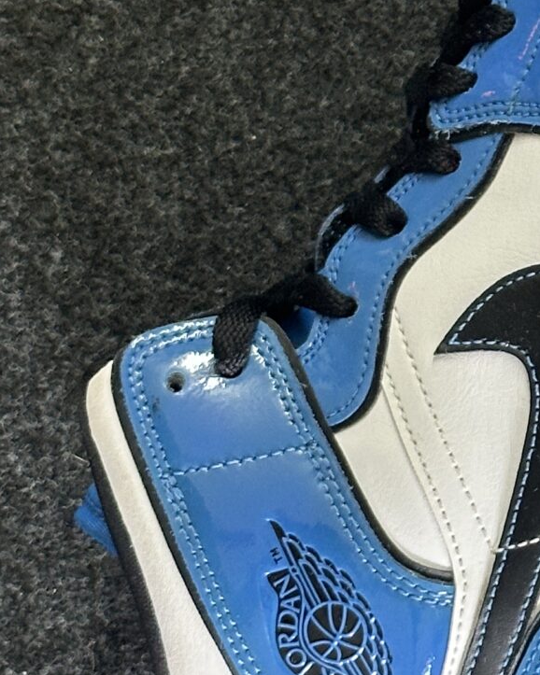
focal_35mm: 166
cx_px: 806
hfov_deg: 9.1
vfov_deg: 11.6
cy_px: 297
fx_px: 3318
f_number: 1.78
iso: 125
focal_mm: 6.86
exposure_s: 1/50
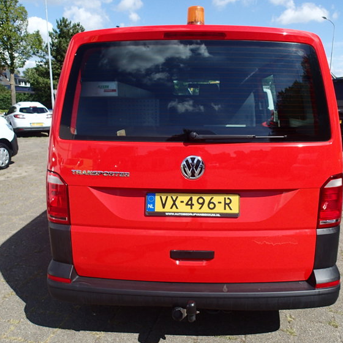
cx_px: 183
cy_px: 172
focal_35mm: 30
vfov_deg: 54.0
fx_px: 336
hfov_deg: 54.0
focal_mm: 4.5
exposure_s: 1/250
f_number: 8
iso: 100
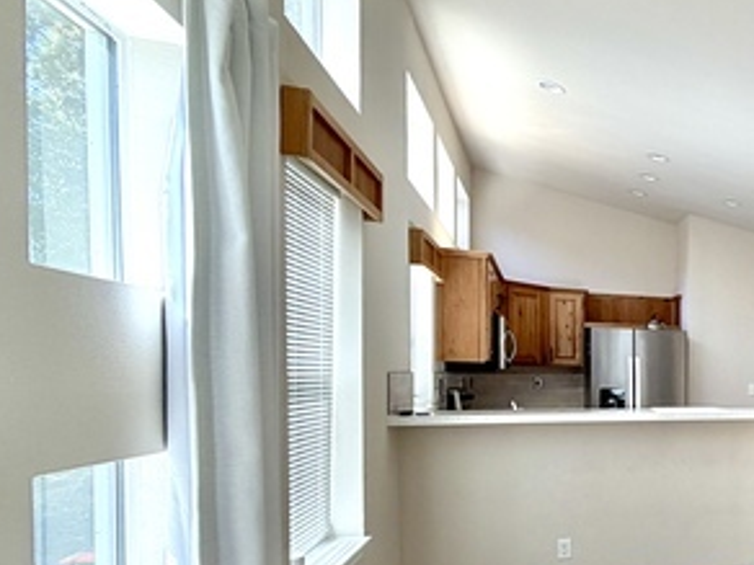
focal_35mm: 32
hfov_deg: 42.8
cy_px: 402
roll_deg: -0.6
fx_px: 697
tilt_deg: -1.6
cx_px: 851
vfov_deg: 43.2
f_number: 2.2
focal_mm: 2.22
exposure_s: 1/187
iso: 50
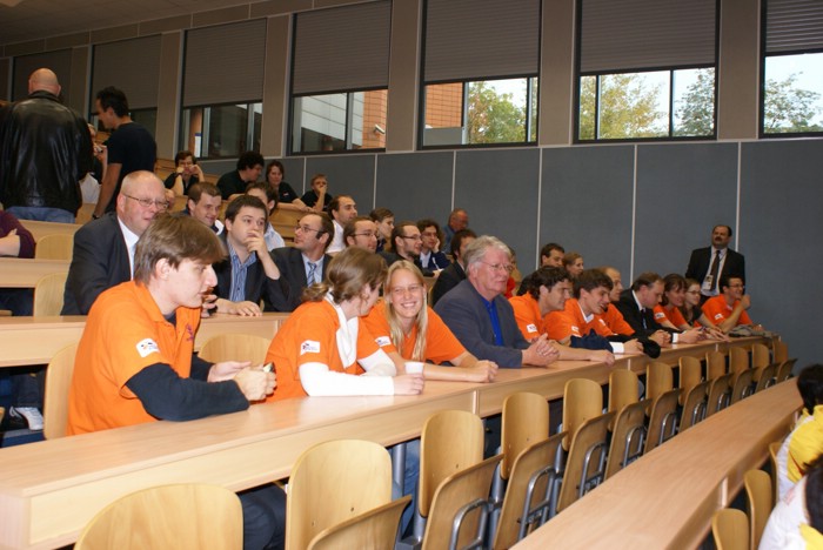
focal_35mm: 33
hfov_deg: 57.2
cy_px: 275
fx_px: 755
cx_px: 412
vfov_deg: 40.0
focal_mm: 22
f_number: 5.6
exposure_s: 1/30
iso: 400
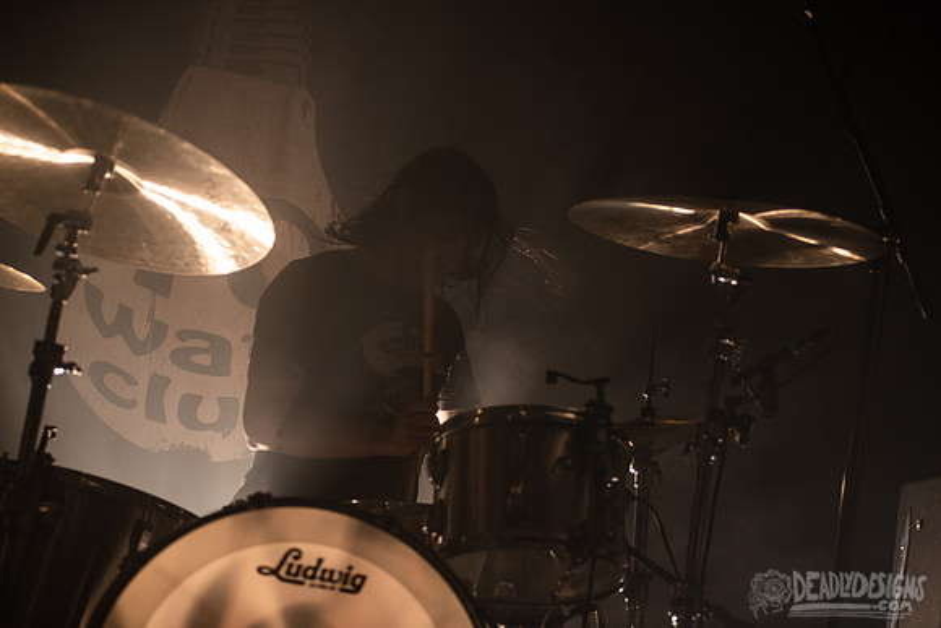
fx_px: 2092
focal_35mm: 80
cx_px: 470
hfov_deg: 25.4
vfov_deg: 17.1
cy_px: 314
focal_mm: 80
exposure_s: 1/160
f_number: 2.8
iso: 1250
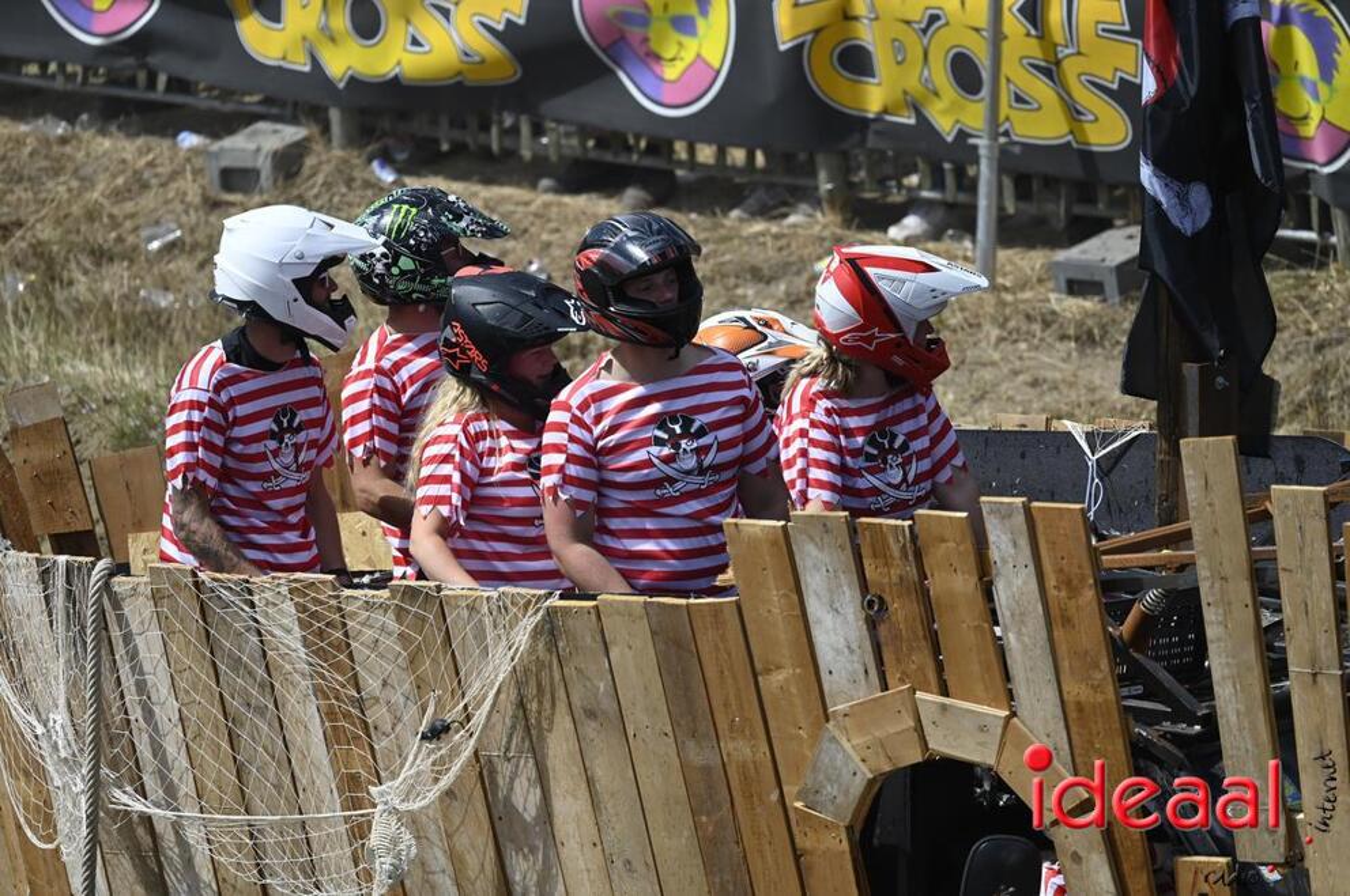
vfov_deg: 3.4
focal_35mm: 400
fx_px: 14983
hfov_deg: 5.2
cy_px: 448
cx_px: 675
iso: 400
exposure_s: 1/2500
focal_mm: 400
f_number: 6.3
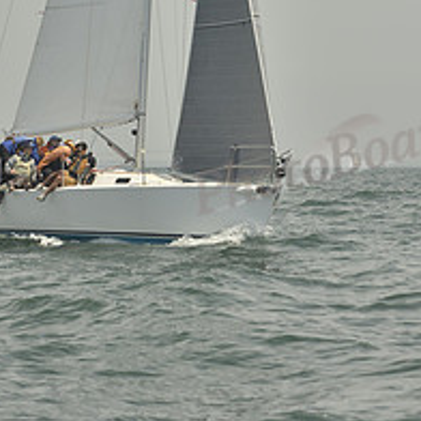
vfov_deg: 7.5
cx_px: 83
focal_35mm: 231
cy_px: -140
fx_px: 3178
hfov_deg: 7.6
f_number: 8
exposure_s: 1/1250
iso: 200
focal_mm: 92
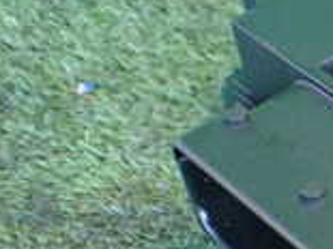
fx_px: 1115
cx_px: 556
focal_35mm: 116
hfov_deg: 15.2
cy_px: 200
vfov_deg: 12.7
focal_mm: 5.4
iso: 800
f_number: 2.3
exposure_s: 1/40
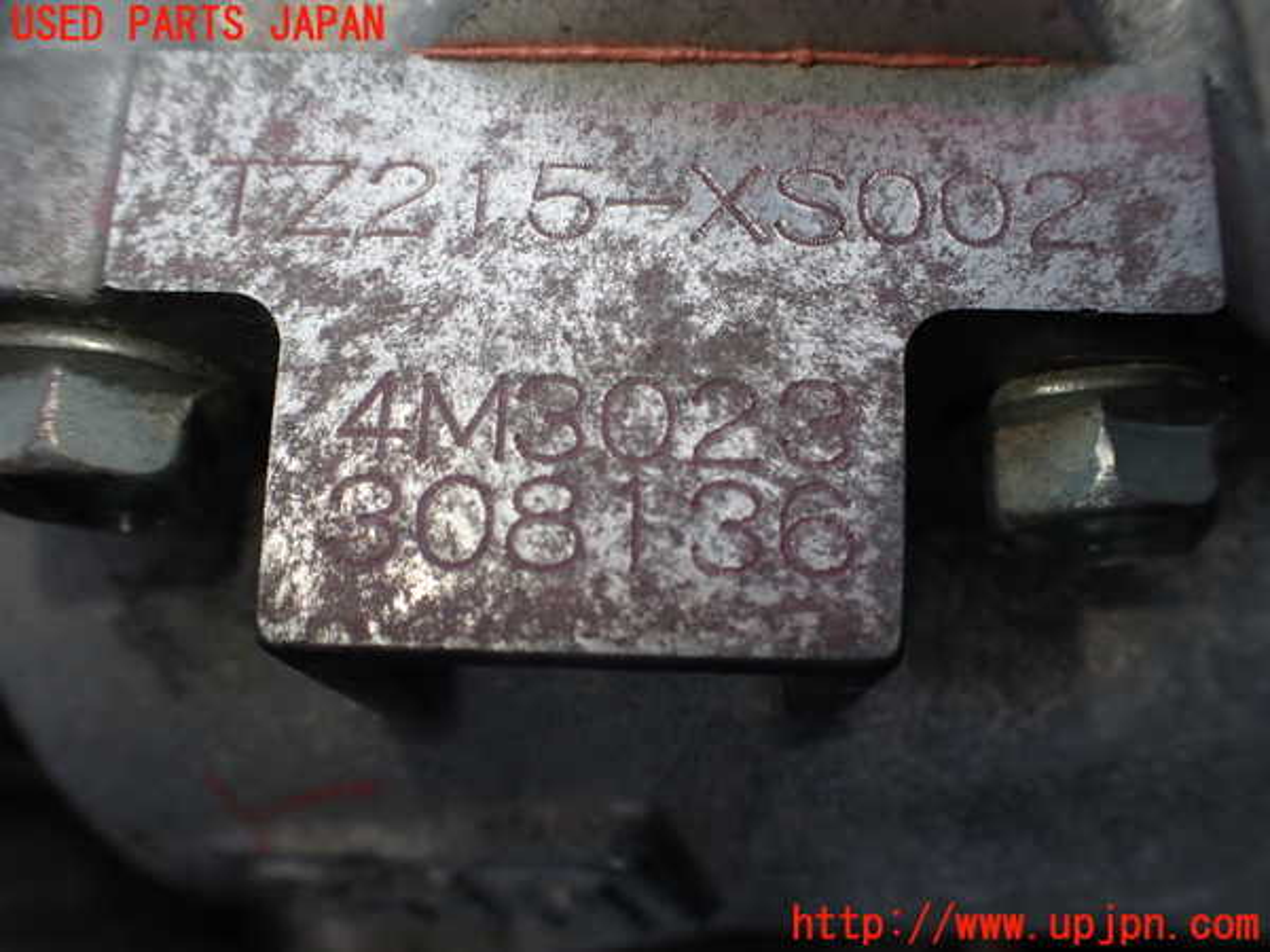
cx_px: 635
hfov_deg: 60.0
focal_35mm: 30
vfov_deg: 46.8
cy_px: 476
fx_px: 1101
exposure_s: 1/250
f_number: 3.2
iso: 100
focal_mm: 5.4
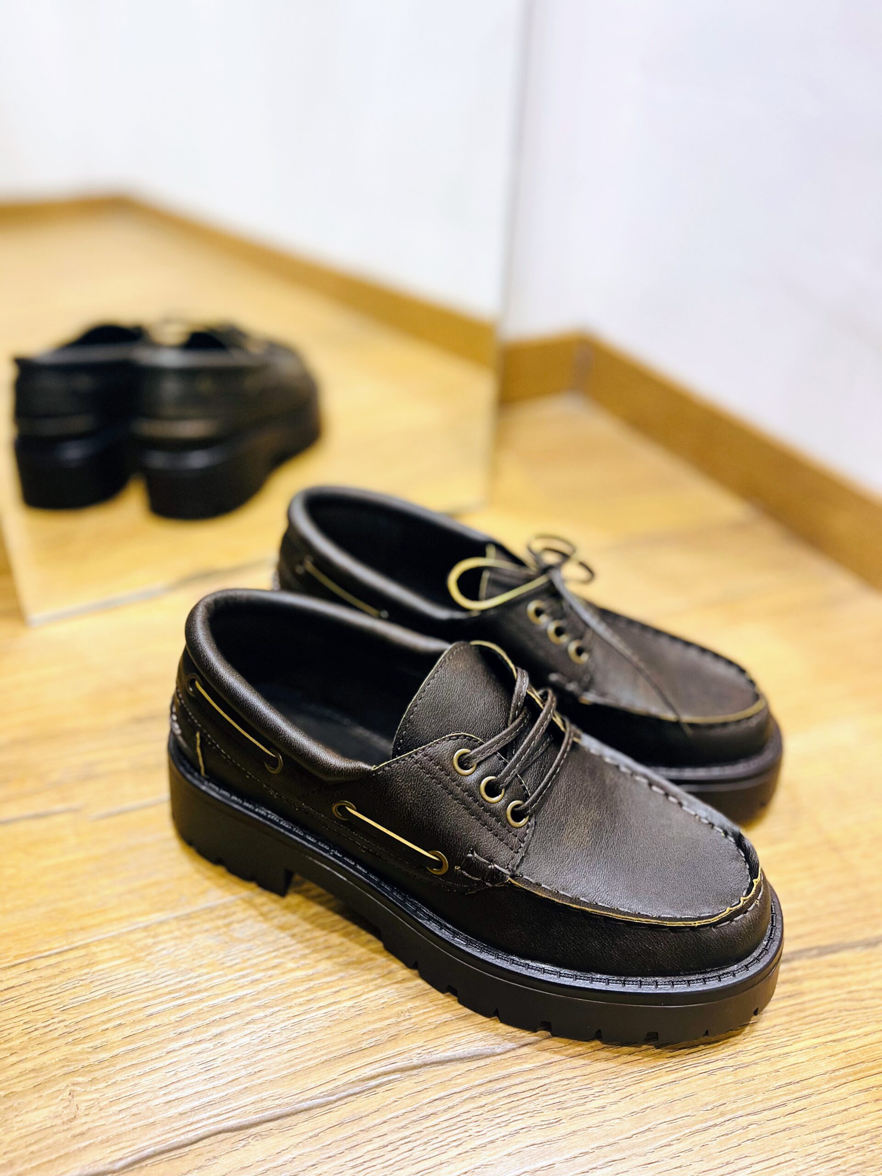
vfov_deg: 67.3
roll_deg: -4.5
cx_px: 441
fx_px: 883
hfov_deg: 53.1
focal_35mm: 26
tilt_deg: -37.4
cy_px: 588
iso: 200
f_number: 1.6
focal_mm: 5.1
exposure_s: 1/50
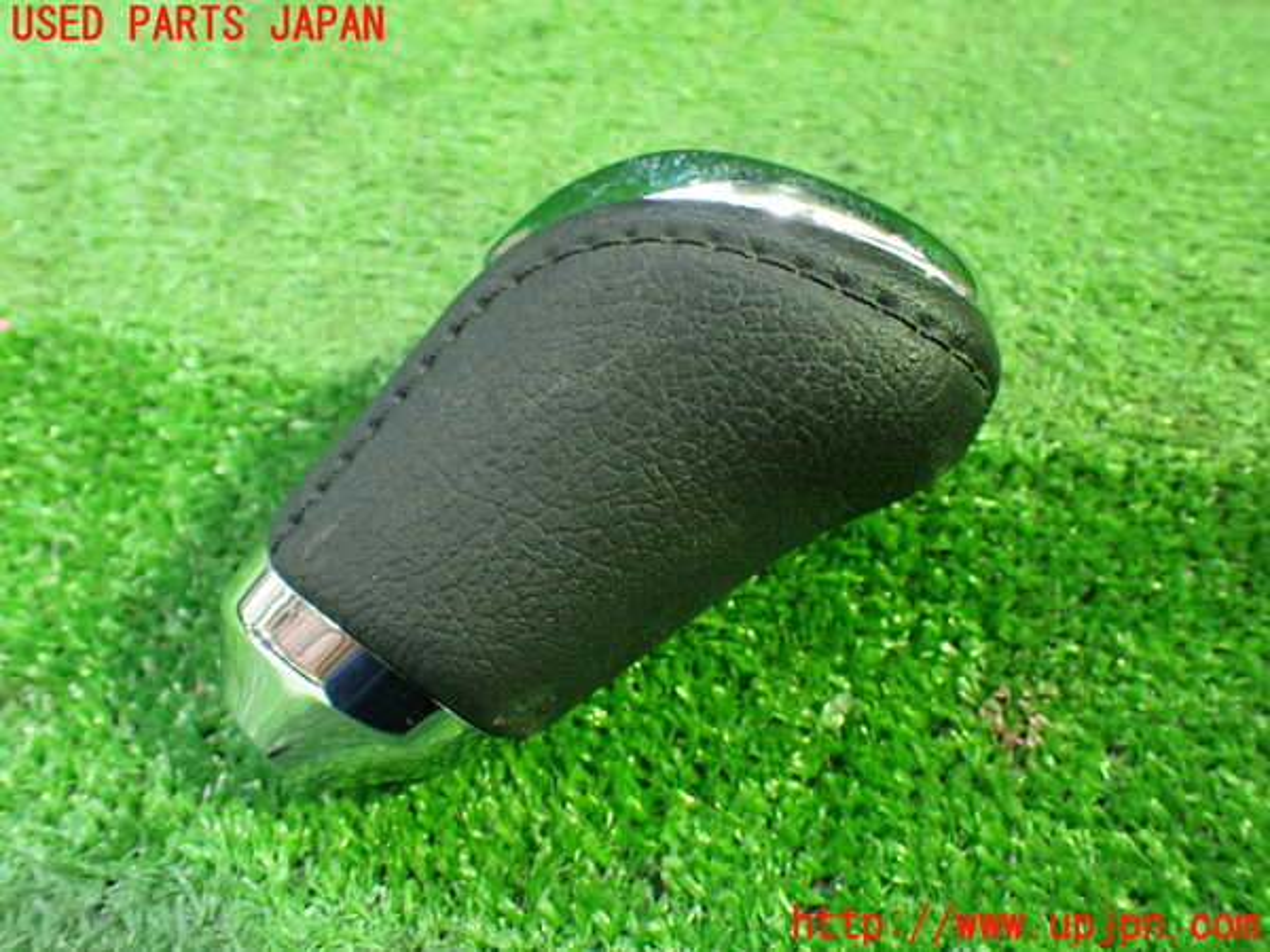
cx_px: 635
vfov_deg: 44.2
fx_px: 1174
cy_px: 476
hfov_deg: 56.8
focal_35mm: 32
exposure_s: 1/30
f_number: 2.4
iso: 1000
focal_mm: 5.79
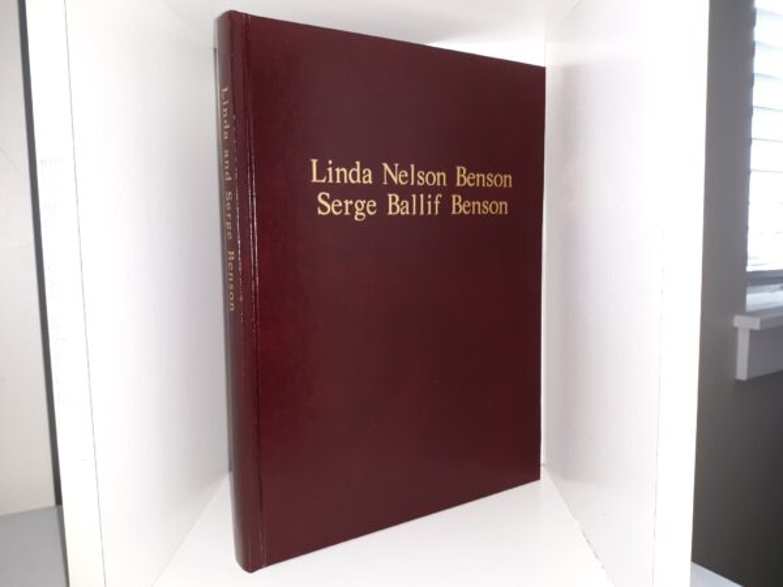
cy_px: 294
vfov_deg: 49.7
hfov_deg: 63.4
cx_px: 392
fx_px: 633
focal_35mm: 28
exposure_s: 1/40
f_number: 1.7
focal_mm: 3.7
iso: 64
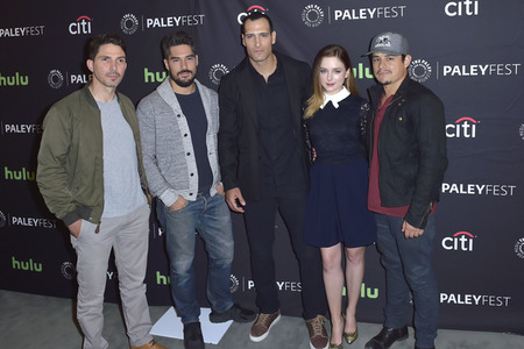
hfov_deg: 73.7
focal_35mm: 24
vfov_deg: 53.1
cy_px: 174
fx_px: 349
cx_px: 262
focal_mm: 24
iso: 160
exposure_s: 1/250
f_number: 4
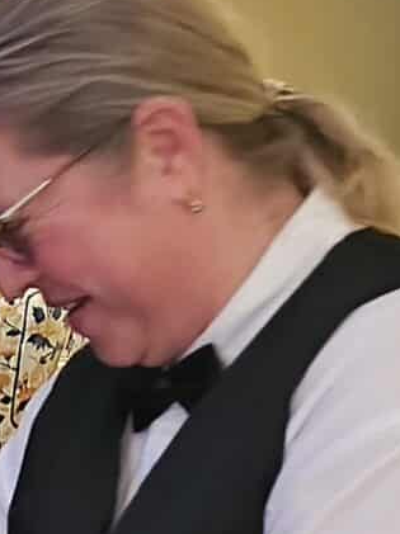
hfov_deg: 9.8
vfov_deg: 14.0
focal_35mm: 140
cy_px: 408
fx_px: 2160
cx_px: -397
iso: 1250
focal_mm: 6.3
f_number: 1.7
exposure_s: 1/25
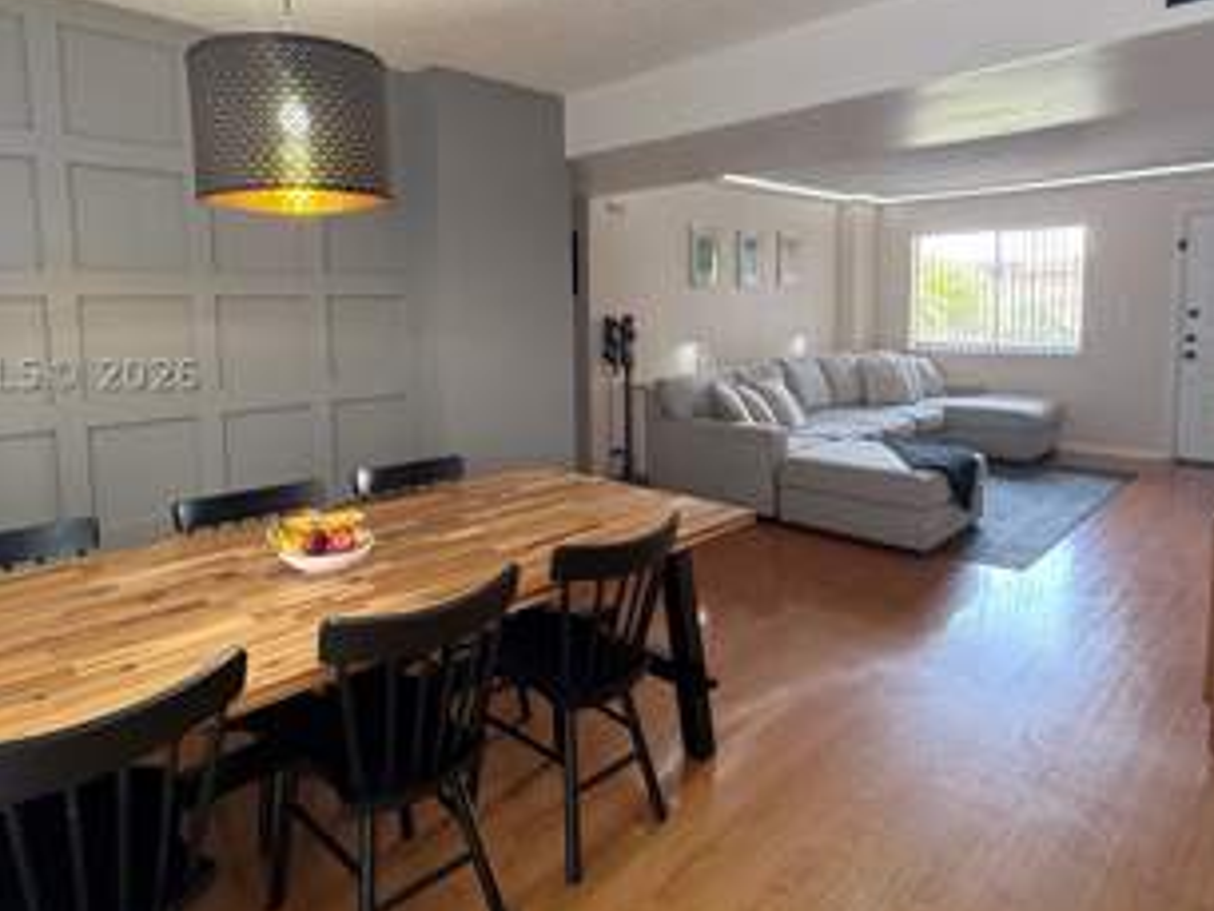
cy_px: 374
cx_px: 565
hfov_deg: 76.3
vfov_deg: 60.7
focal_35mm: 22
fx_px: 772
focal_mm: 2.22
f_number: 2.2
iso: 400
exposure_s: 1/60
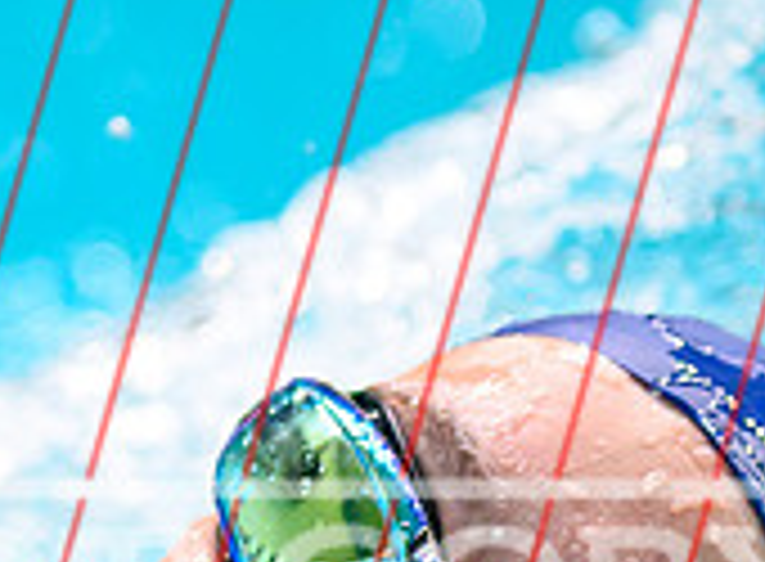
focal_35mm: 1257
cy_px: 609
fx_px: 27584
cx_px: 27
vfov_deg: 1.2
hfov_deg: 1.6
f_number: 2.8
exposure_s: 1/1000
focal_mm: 300
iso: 2500
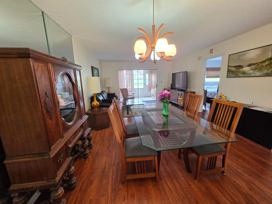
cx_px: 136
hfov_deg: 106.2
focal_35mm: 13
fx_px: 102
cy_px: 102
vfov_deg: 89.9
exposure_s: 1/60
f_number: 1.9
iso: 160
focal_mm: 2.2
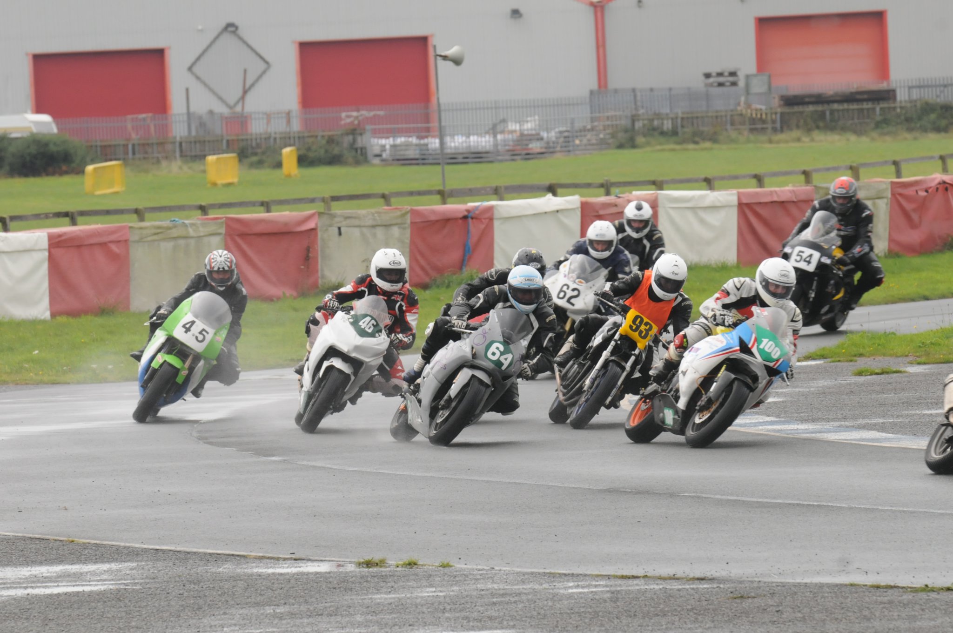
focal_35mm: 330
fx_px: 8725
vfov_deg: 4.2
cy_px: 316
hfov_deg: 6.3
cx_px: 476
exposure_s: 1/320
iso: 800
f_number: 8
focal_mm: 220
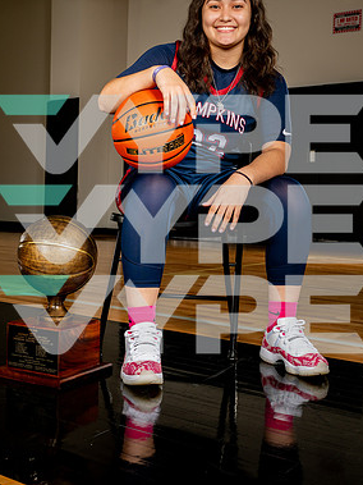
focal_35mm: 48
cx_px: 184
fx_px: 672
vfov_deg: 39.6
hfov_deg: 30.2
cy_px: 225
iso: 250
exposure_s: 1/500
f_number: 8
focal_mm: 42
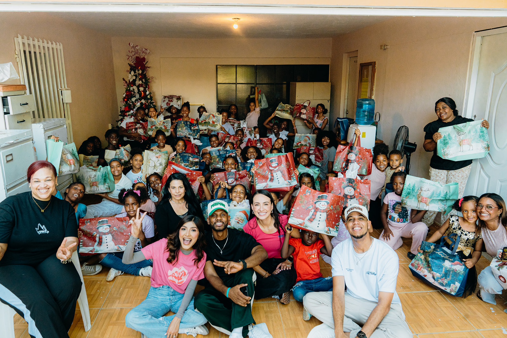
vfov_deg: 52.1
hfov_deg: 72.5
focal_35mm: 25
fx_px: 345
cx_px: 254
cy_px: 169
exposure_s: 1/160
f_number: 5.6
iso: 1250
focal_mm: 24
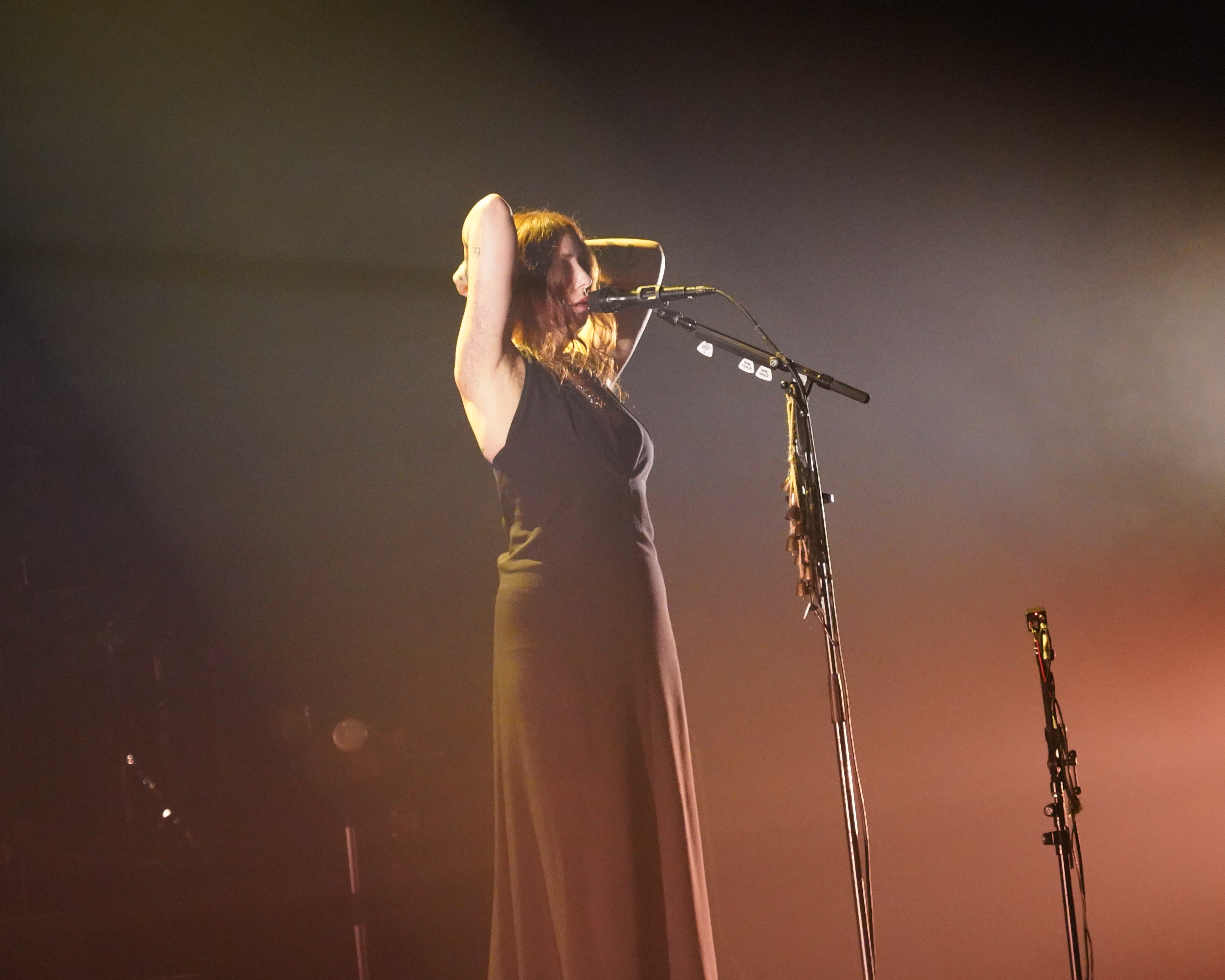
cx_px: 670
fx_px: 5076
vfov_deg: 11.0
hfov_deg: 13.8
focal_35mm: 140
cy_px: 499
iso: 12800
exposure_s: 1/50
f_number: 4
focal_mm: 105
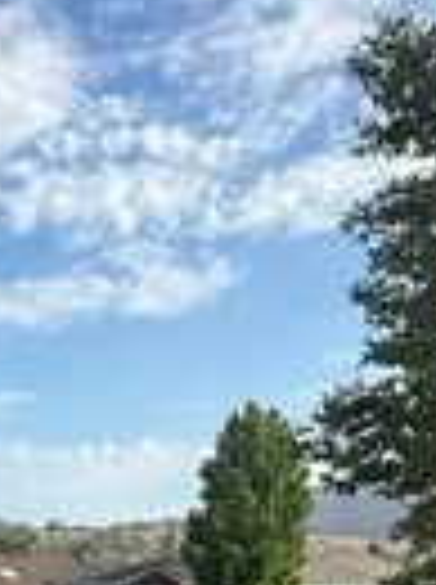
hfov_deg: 20.9
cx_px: 72
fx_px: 1163
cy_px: 720
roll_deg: +0.1
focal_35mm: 69
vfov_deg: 25.1
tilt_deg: -6.1
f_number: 2.2
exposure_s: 1/1211
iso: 50
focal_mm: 2.22
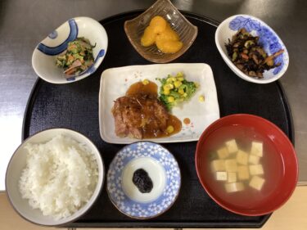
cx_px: 154
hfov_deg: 58.4
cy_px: 115
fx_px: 275
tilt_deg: -72.4
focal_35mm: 31
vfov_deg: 45.4
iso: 250
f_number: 2.4
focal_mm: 3.3
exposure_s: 1/60
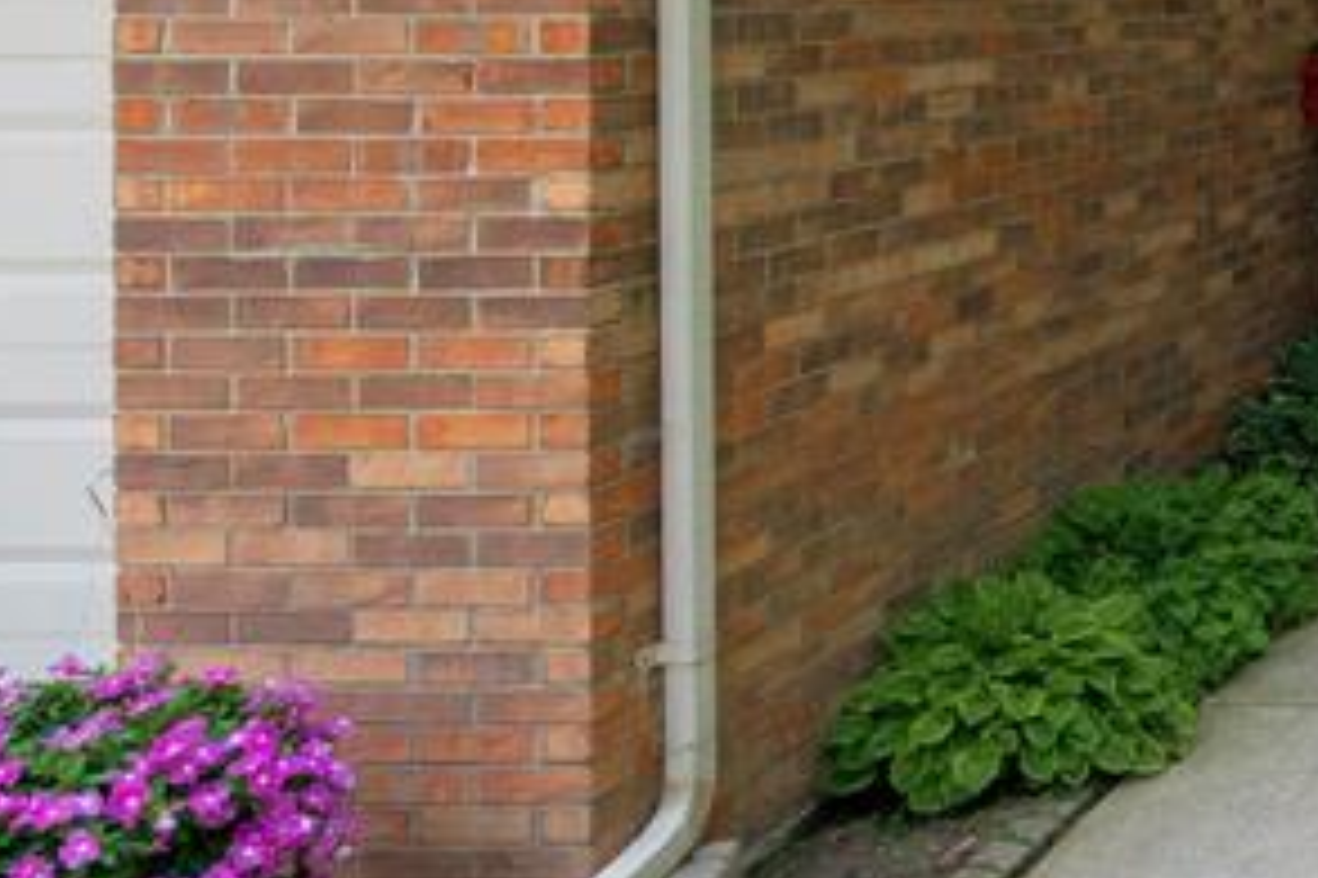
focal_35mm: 56
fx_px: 2049
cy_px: -140
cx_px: 1916
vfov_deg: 22.5
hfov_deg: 26.8
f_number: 7.1
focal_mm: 16
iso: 250
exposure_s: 1/125
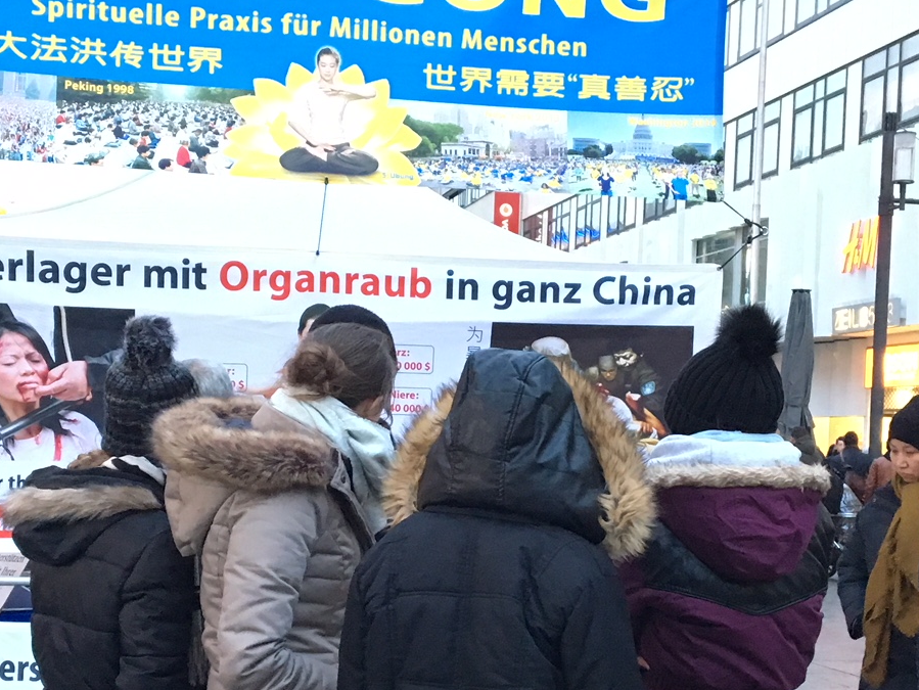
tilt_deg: +2.0
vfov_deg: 22.5
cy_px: 452
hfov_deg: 29.8
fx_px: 1726
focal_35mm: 65
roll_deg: -1.9
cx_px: 436
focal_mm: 4.15
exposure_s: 1/25
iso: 250
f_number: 2.2
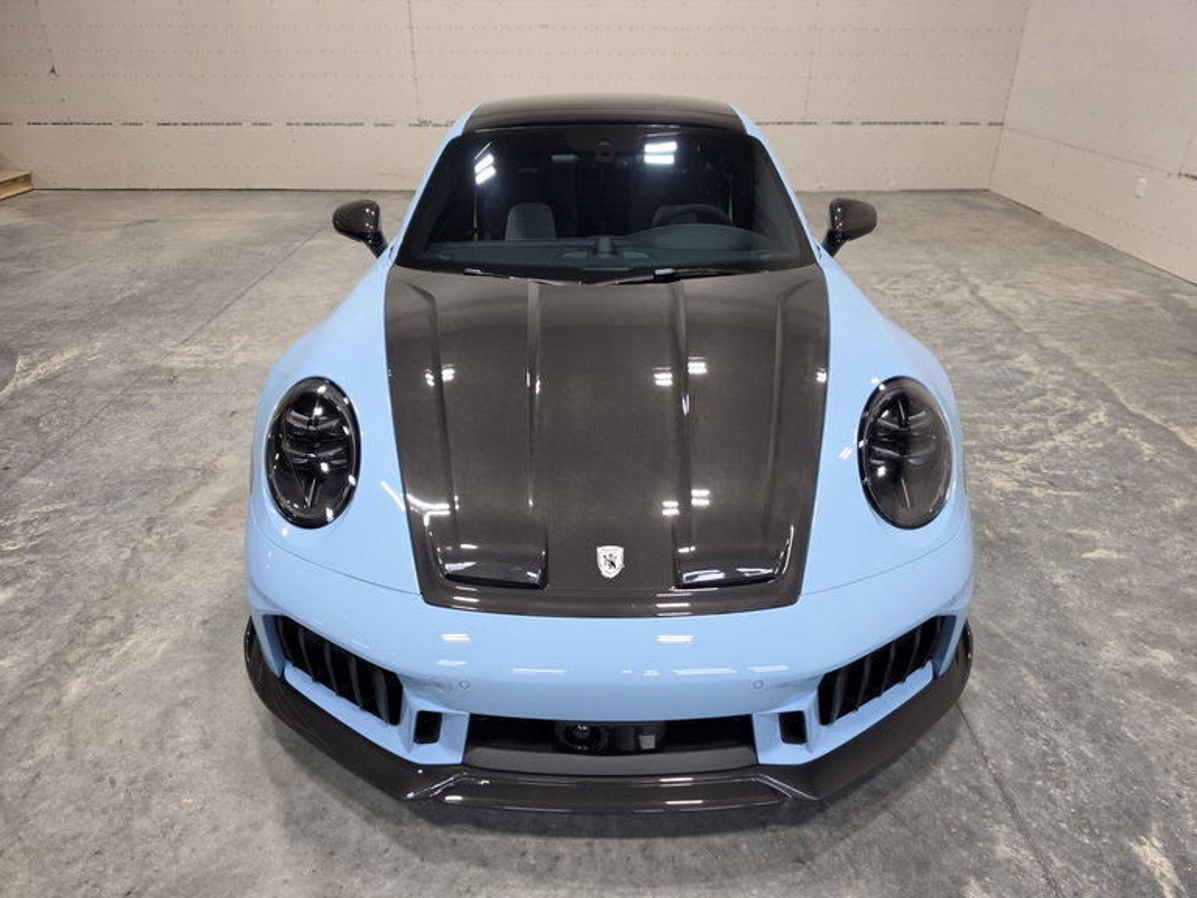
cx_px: 598
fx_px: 795
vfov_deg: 58.9
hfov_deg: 73.9
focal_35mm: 23
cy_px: 449
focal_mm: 6.5
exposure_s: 1/180
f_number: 1.4
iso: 100
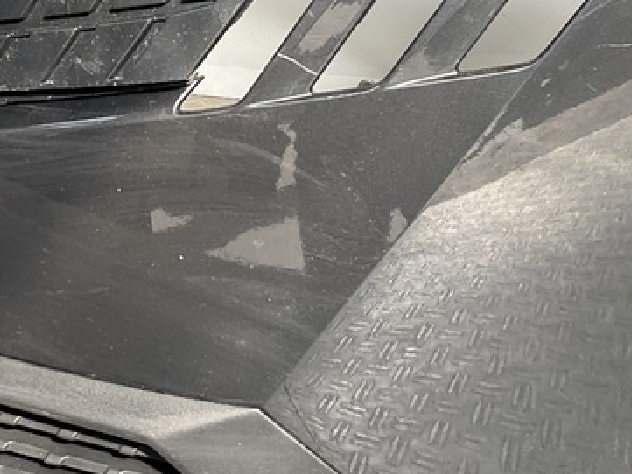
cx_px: 110
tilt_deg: -13.5
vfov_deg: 17.7
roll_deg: -0.1
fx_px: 1479
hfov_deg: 23.7
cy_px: -33
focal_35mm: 81
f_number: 1.8
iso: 16
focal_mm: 3
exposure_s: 1/180
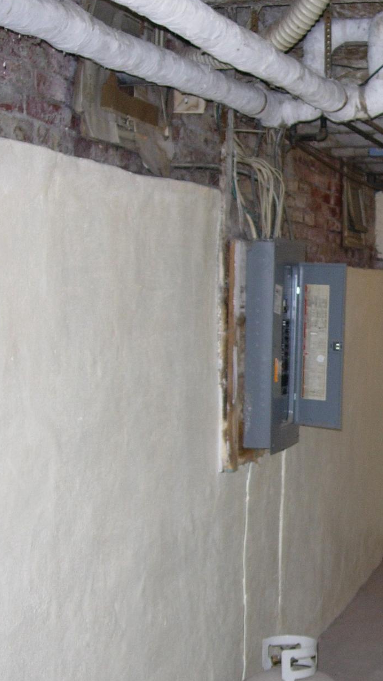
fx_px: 1246
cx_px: 447
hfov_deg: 16.8
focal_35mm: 69
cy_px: 411
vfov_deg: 30.5
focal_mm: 7.8
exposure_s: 1/64
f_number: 2.8
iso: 79
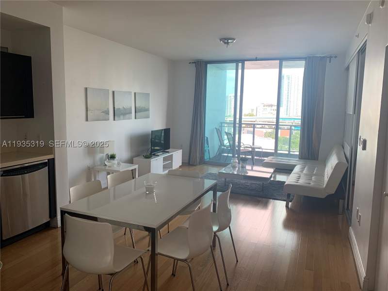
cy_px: 146
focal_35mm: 26
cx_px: 194
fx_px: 291
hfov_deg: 67.3
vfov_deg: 53.1
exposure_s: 1/121
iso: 25
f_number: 1.8
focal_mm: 4.25
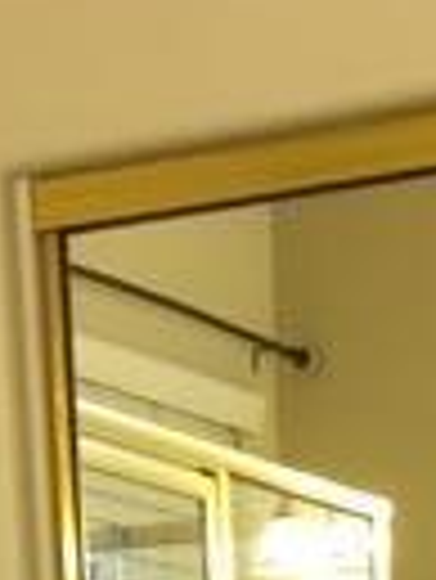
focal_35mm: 144
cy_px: 1313
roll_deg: +1.6
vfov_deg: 11.6
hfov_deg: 10.3
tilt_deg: -10.6
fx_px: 2414
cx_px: 373
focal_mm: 4.15
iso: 100
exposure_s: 1/30
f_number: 2.2
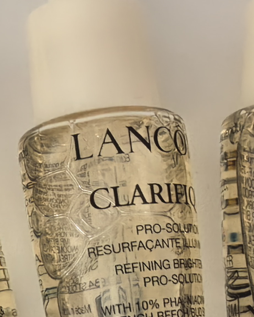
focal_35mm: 83
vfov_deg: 23.0
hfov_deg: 18.3
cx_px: 220
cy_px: 193
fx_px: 780
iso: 400
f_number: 2.2
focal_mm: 1.95
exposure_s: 1/50
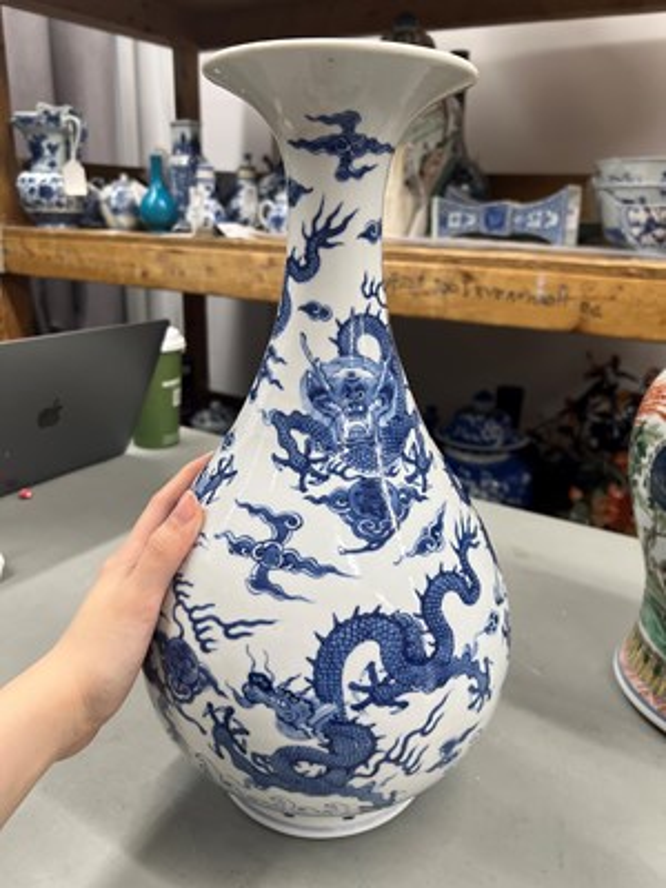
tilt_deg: -18.1
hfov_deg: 53.1
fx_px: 667
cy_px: 444
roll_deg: -2.2
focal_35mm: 26
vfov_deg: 67.3
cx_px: 333
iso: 125
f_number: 1.5
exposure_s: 1/120
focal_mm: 5.7
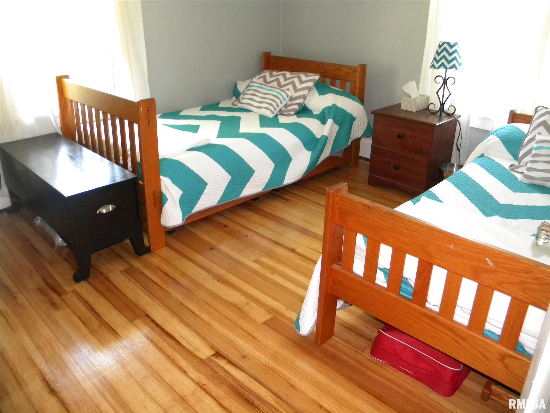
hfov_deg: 63.4
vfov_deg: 49.7
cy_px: 206
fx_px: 445
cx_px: 275
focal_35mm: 28
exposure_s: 1/18
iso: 400
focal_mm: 5
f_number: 3.5
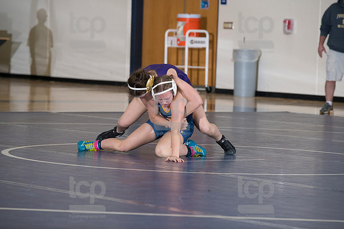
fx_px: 1864
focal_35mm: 195
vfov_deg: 7.0
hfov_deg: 10.5
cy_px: 114
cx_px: 172
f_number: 5.6
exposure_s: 1/250
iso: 1250
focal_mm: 195
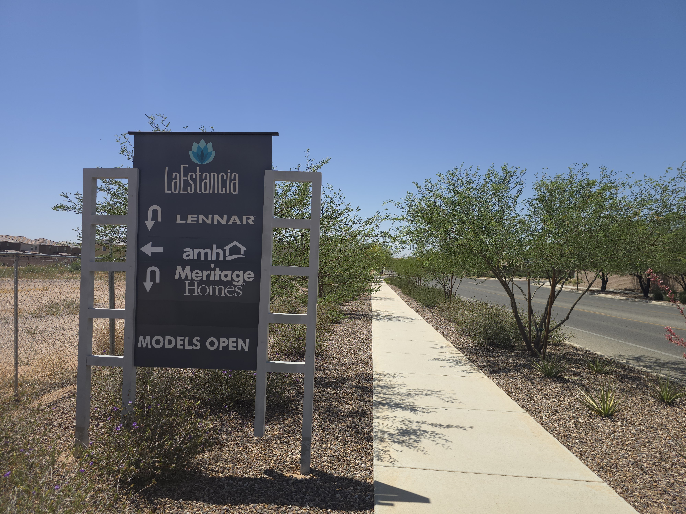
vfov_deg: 58.9
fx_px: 456
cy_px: 257
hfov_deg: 73.9
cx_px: 343
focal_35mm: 23
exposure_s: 1/552
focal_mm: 6.3
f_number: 1.7
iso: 12
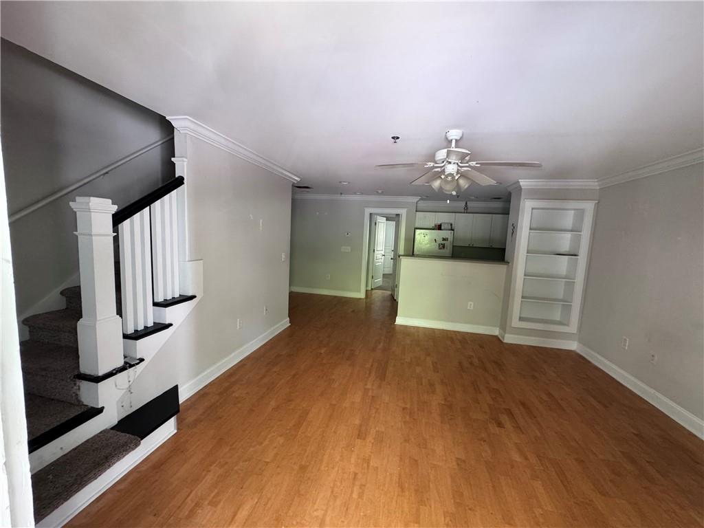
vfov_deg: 85.7
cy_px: 264
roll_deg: -3.3
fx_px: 285
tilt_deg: -5.7
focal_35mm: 14
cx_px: 352
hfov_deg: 102.1
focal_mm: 2.22
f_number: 2.2
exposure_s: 1/60
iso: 400
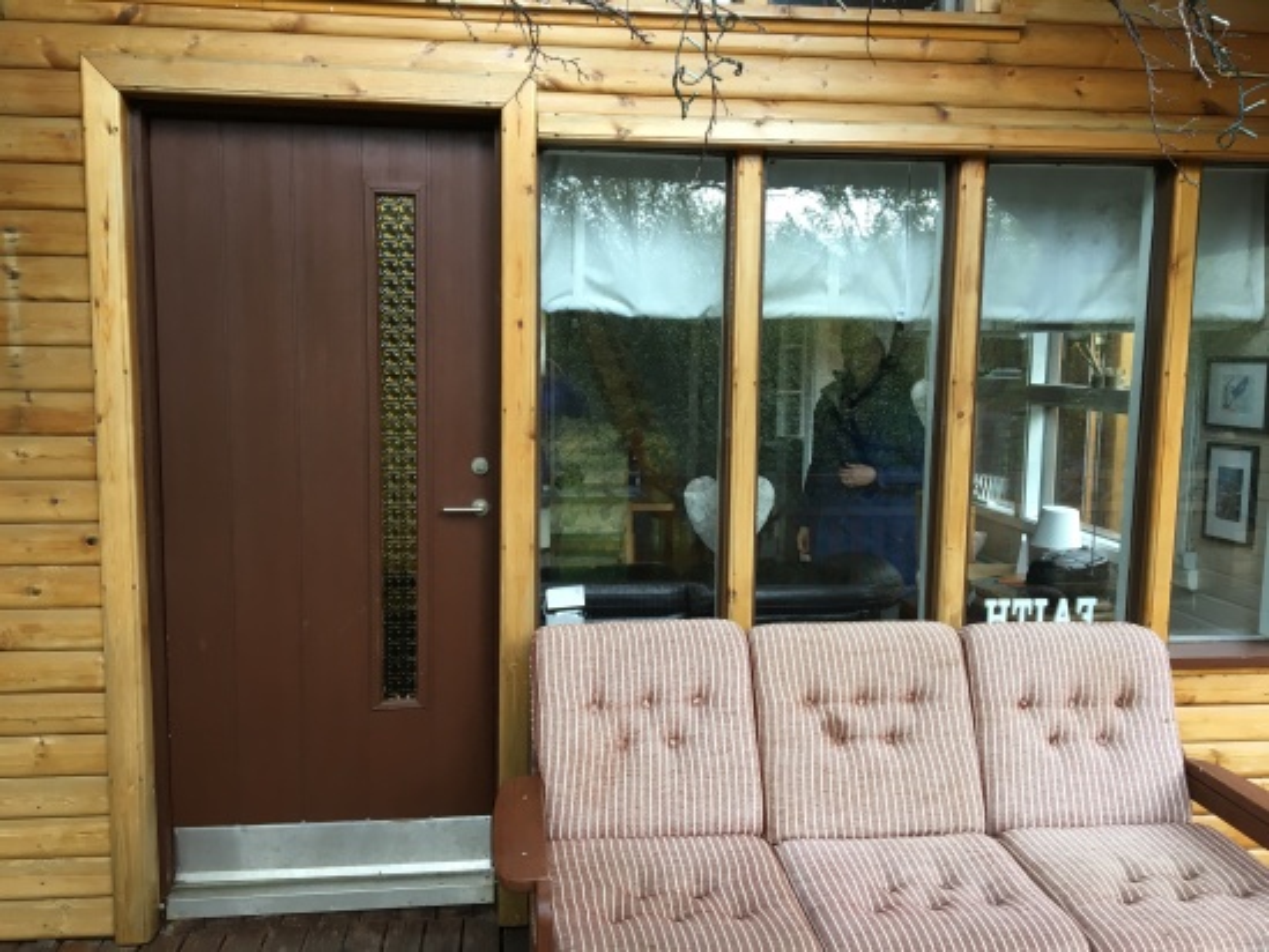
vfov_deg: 48.2
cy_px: 476
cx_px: 634
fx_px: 1063
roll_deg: -0.4
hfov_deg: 61.6
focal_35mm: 29
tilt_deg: -5.6
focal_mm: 4.15
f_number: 2.2
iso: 64
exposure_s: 1/33
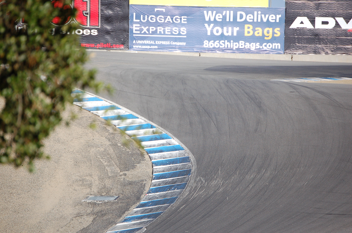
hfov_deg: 9.5
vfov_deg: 6.3
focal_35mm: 218
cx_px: 176
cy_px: 116
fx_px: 2123
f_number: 5.3
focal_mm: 145
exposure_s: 1/1600
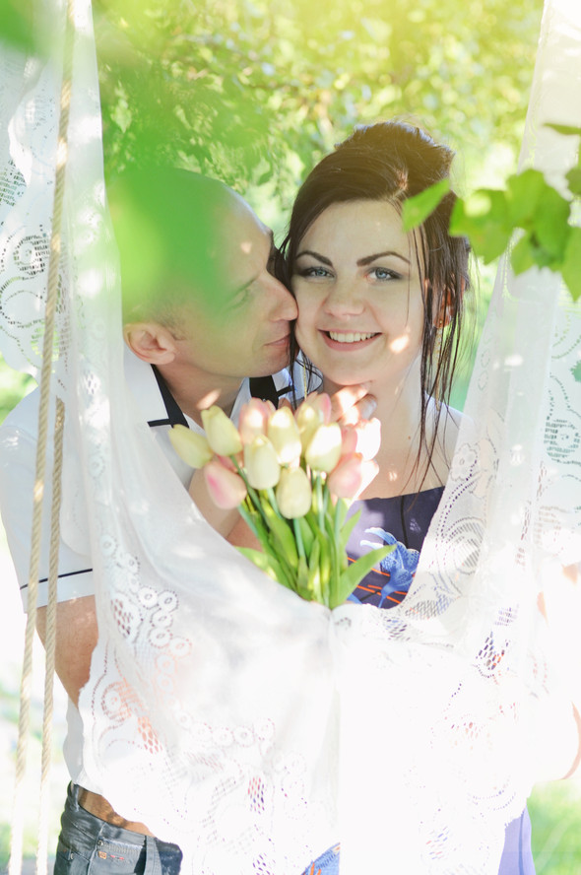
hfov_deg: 18.1
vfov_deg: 27.0
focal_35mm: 75
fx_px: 1820
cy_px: 438
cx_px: 290
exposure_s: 1/100
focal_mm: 50
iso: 200
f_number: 2.8
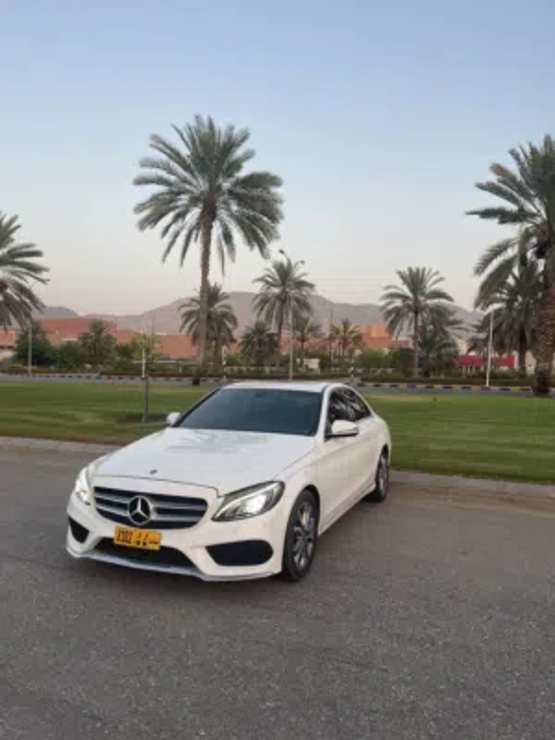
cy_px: 370
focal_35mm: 25
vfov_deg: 69.4
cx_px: 278
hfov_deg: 54.9
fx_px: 534
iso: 32
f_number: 1.6
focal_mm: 5.1
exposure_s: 1/182
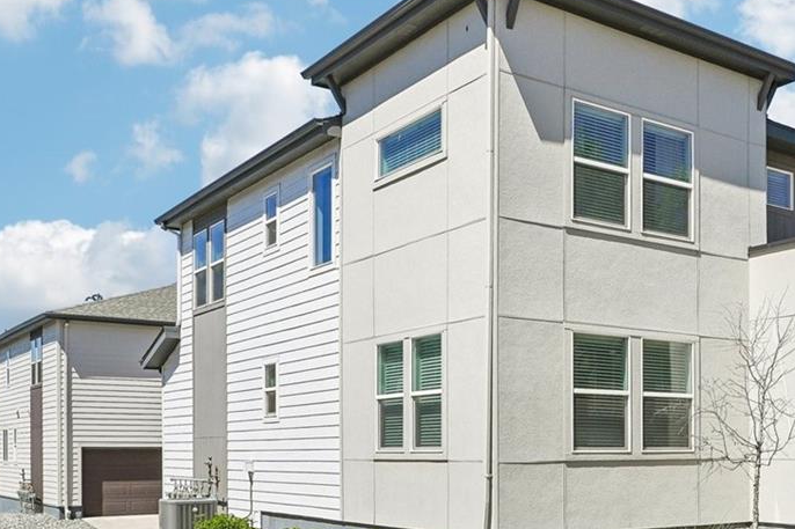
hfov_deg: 41.3
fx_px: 927
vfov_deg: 31.8
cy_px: 322
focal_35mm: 42
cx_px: 768
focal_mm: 12
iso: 100
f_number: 8
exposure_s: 1/500
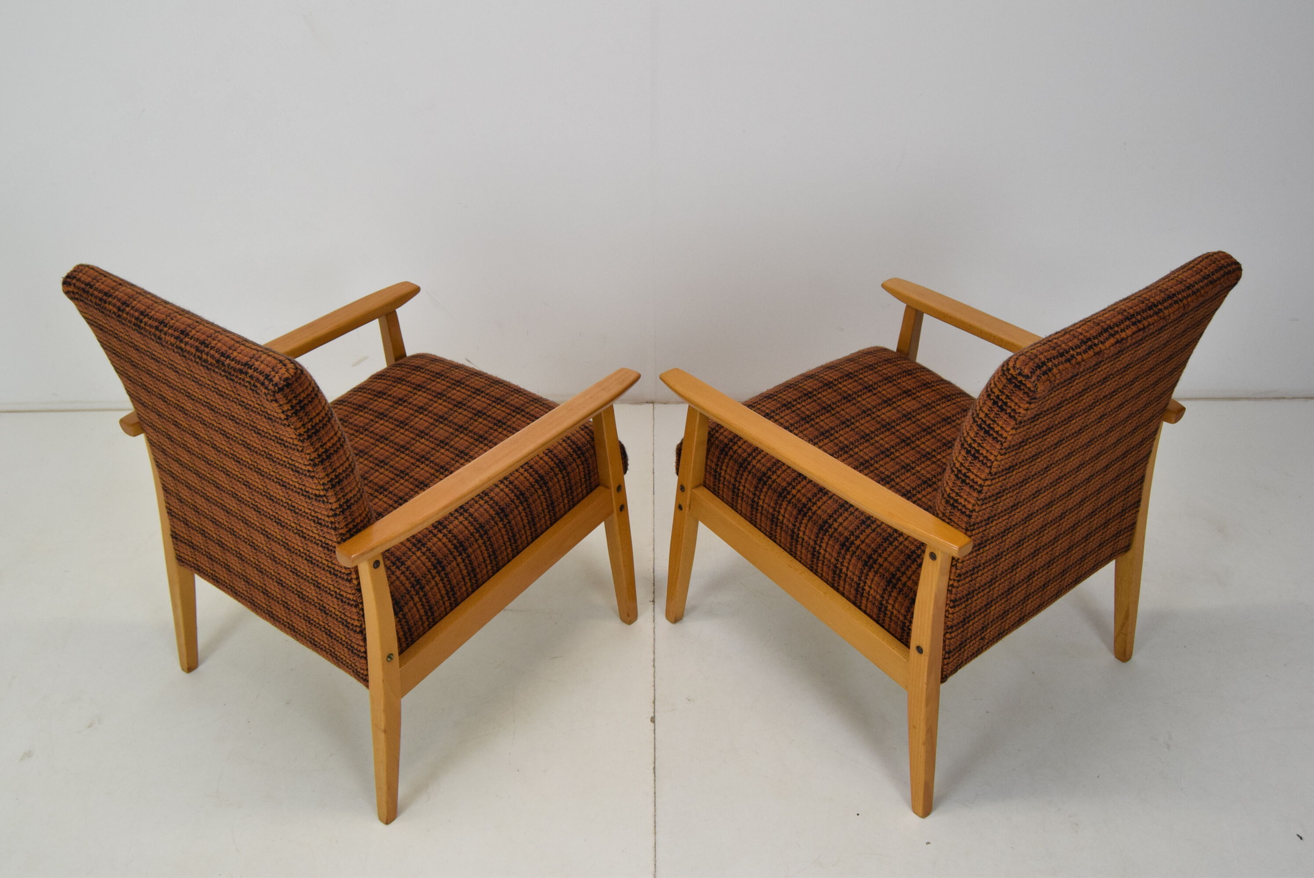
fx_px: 1205
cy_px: 439
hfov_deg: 57.2
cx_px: 657
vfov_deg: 40.0
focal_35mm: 33
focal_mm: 22
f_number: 6.3
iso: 1600
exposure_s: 1/160
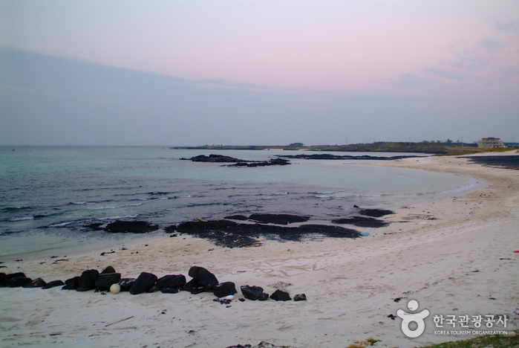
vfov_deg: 43.7
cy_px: 174
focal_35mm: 30
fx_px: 433
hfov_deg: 61.9
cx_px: 260
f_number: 4
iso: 400
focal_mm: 20
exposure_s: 1/60
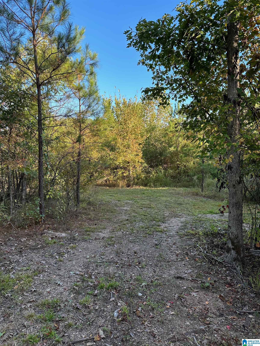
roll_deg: +1.2
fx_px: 240
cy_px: 173
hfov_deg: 56.8
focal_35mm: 24
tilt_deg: -3.6
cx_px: 130
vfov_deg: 71.6
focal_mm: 6.86
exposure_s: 1/491
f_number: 1.78
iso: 80
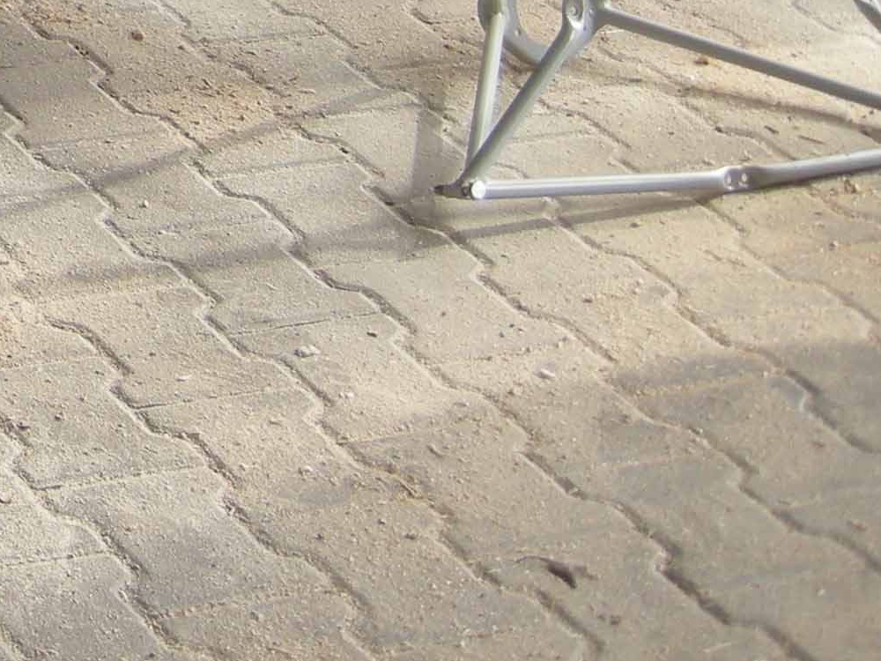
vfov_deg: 9.9
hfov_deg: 12.6
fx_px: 3563
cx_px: -784
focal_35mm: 140
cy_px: -641
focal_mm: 7.5
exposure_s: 1/63.8
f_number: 2.7
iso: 64
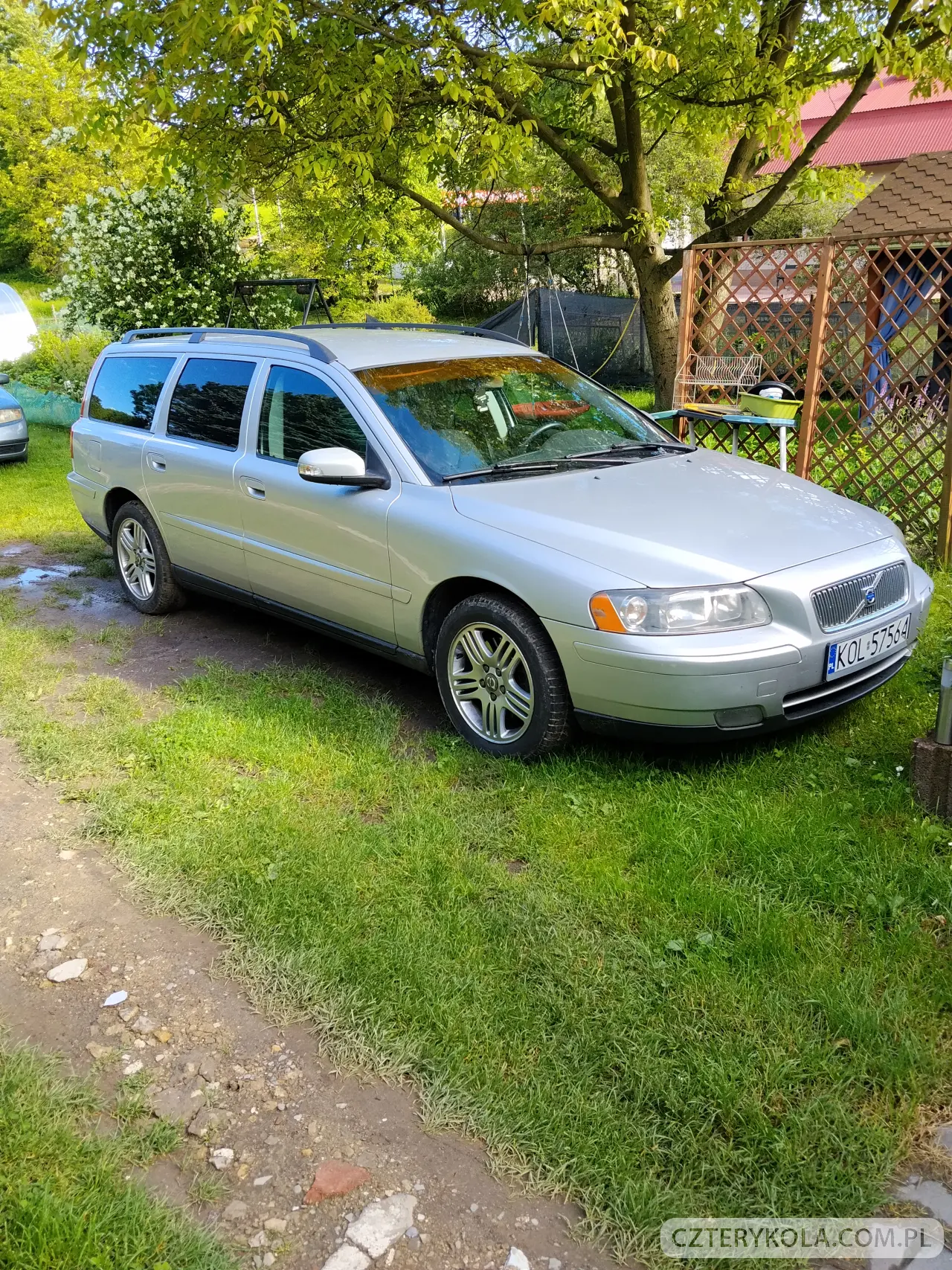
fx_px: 1064
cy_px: 635
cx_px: 476
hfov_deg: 48.2
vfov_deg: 61.7
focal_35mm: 29
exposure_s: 1/301
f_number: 1.8
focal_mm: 4.22
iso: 50
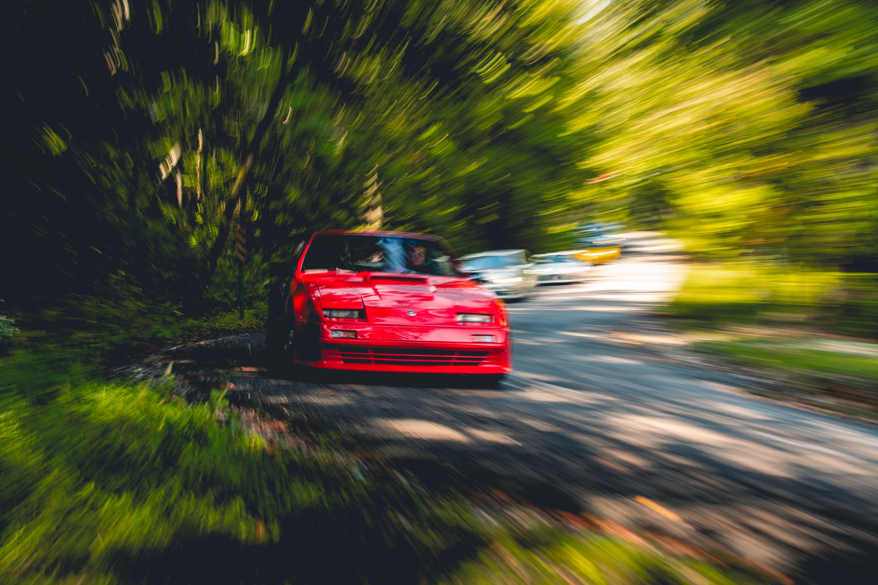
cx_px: 439
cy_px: 292
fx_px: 1585
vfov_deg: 20.9
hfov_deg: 31.0
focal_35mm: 65
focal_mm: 65
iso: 50
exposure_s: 1/20
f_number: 8
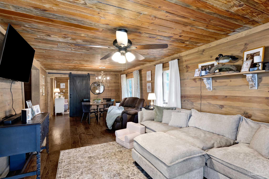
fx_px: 123
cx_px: 134
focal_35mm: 16
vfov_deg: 72.0
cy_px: 90
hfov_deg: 95.0
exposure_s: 1/1.25
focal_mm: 16.5
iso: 400
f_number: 11
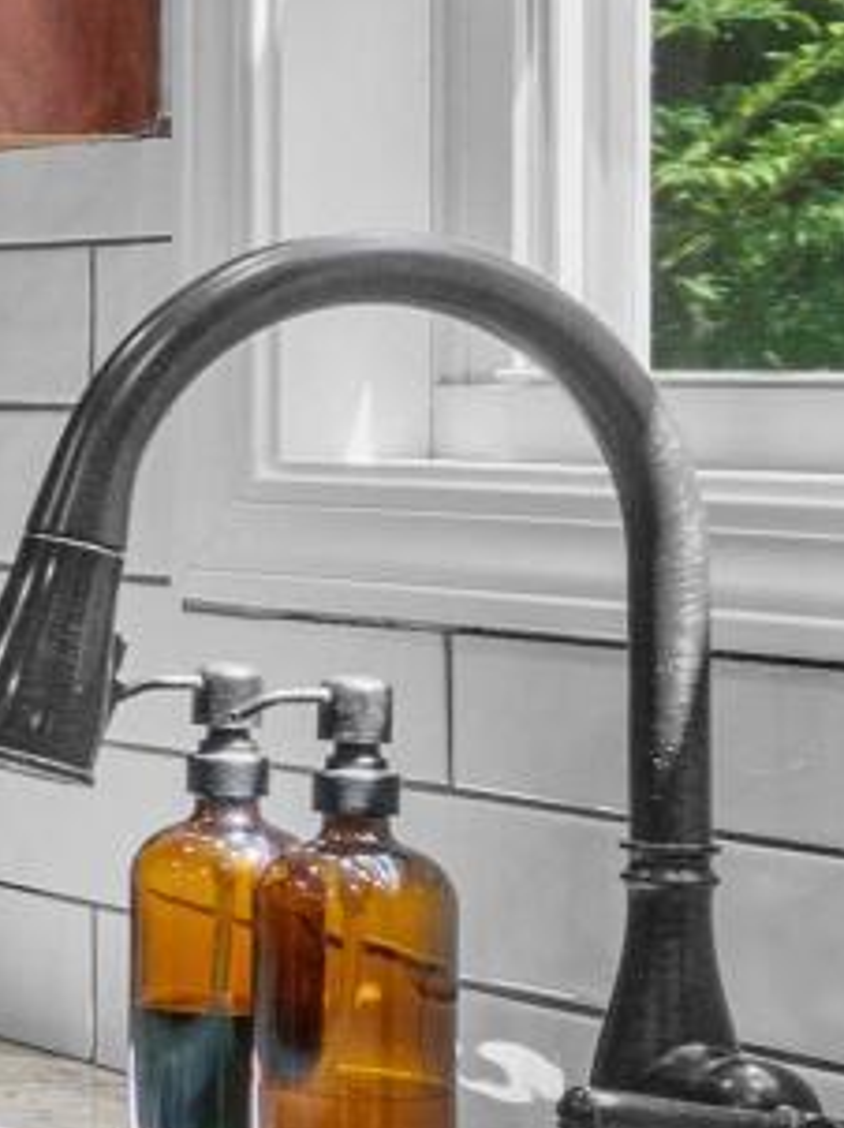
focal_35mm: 153
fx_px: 4981
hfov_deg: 7.6
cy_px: 293
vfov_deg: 12.9
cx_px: -2203
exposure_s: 1/10
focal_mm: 16
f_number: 8
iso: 1250
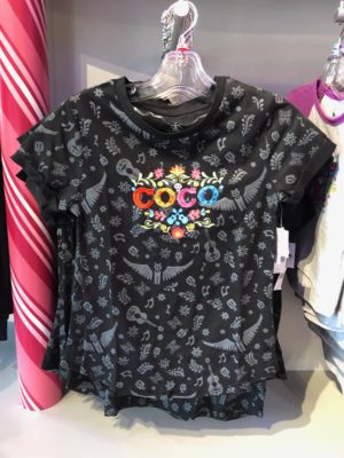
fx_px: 371
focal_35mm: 28
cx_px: 172
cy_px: 229
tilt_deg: -14.6
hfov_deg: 49.7
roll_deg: -1.3
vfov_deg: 63.4
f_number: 1.8
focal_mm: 3.99
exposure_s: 1/15
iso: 80
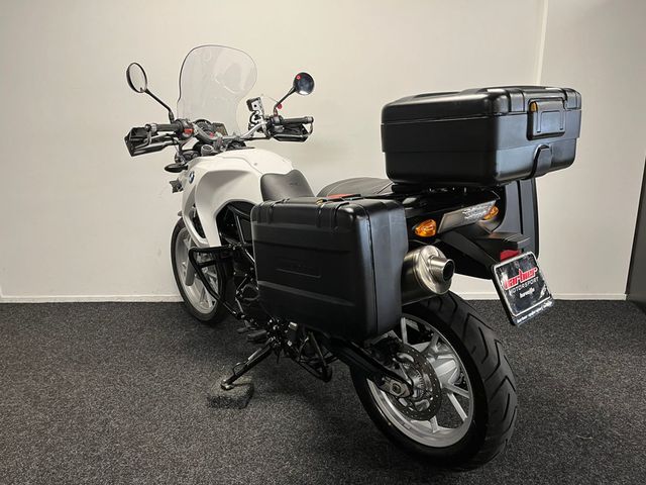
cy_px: 242
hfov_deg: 67.3
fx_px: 485
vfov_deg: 53.1
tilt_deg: -14.8
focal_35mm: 26
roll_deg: +0.7
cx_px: 323
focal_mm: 5.1
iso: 100
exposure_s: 1/50
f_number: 1.6
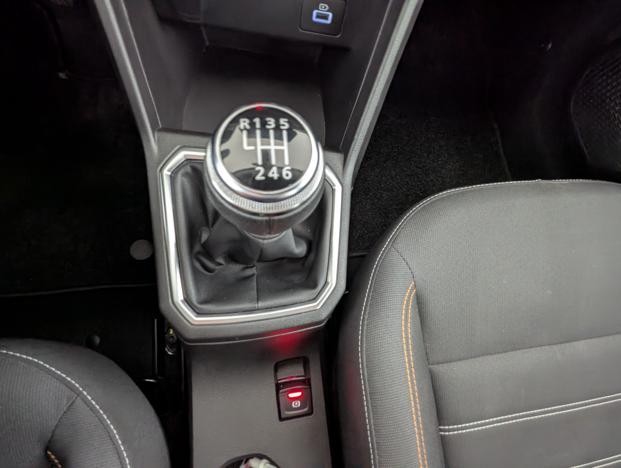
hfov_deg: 94.4
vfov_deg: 78.2
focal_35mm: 16
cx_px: 310
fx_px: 287
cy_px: 234
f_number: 2.2
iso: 268
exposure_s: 1/23.8
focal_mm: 2.35
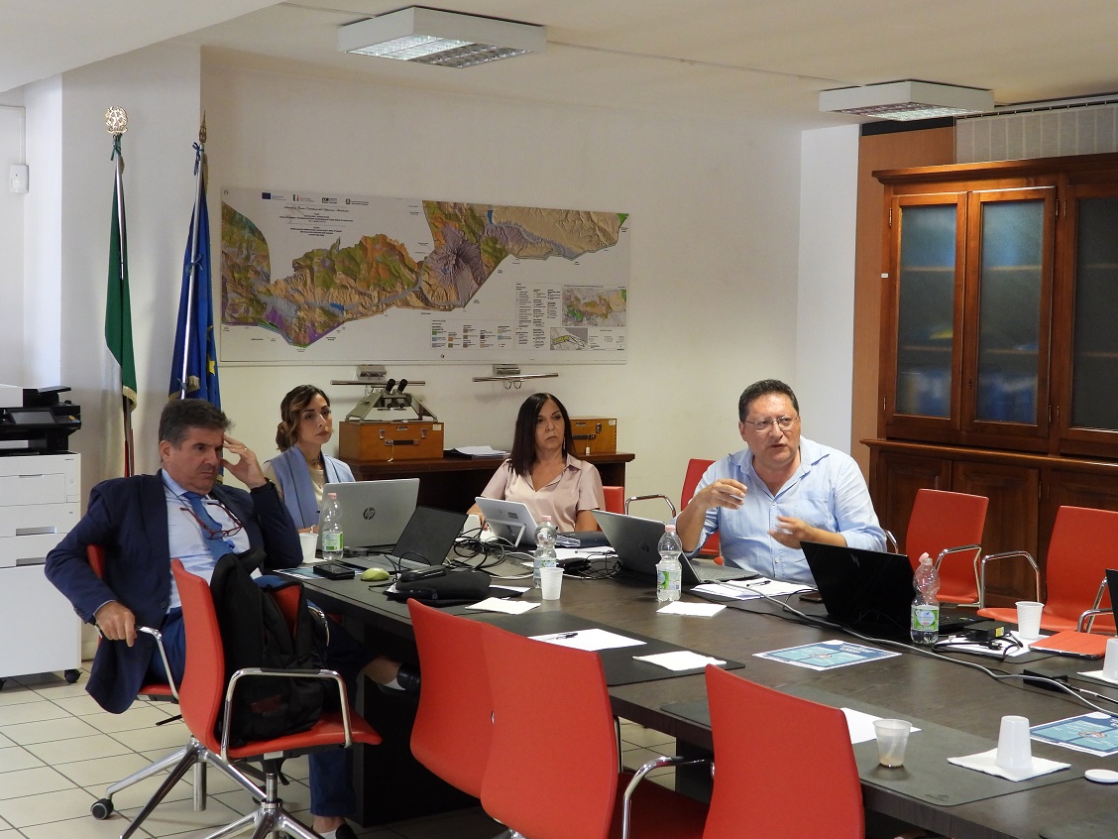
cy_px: 409
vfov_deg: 29.1
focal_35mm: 50
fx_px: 1615
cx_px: 594
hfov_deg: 38.2
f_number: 3.2
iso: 400
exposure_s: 1/20
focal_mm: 8.5
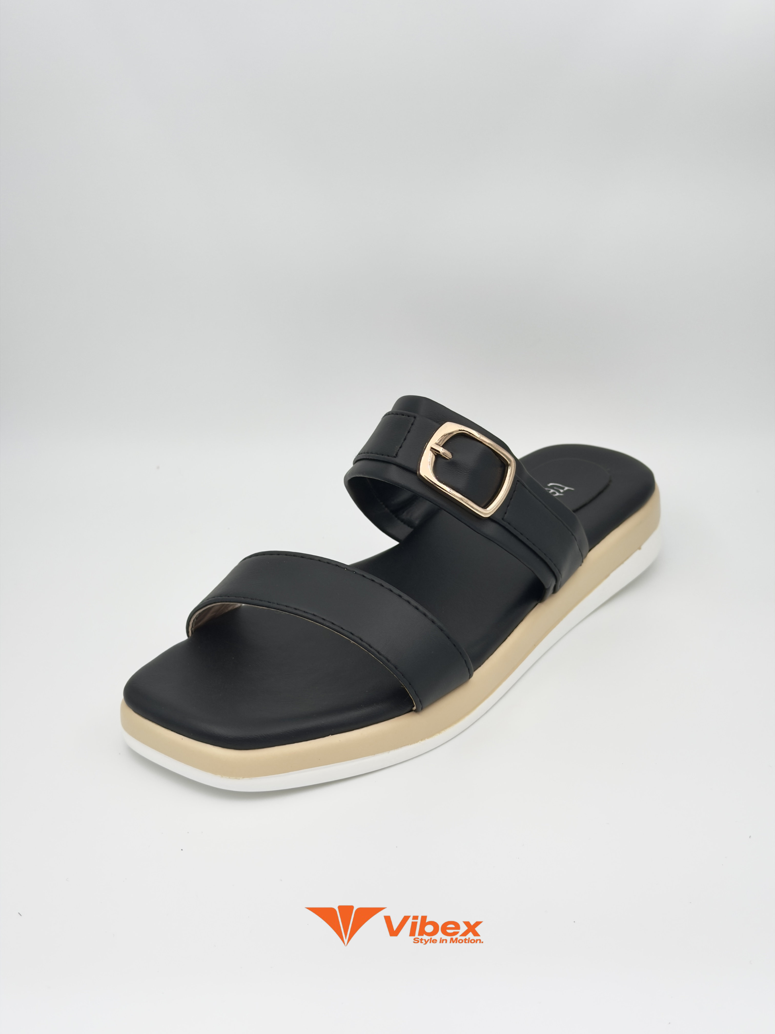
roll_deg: -0.4
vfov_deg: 39.7
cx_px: 388
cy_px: 517
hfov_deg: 30.3
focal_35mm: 48
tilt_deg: -25.1
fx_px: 1433
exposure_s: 1/1715
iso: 64
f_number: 1.78
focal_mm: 6.76
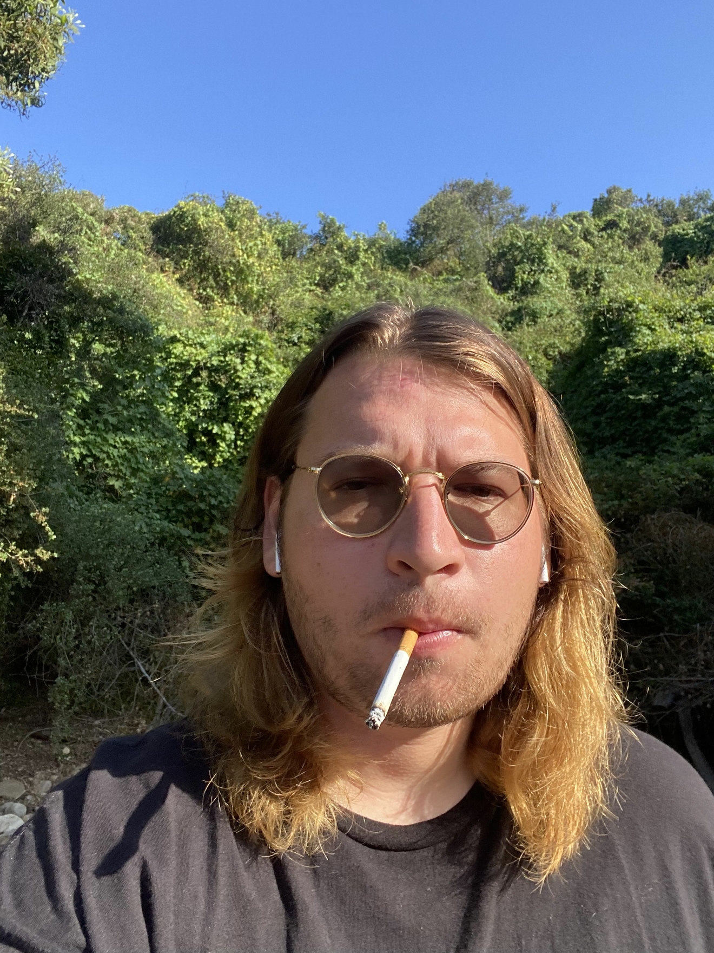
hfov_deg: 46.8
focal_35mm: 30
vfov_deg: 60.0
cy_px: 476
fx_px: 825
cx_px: 357
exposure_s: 1/667
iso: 25
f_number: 2.2
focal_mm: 2.71
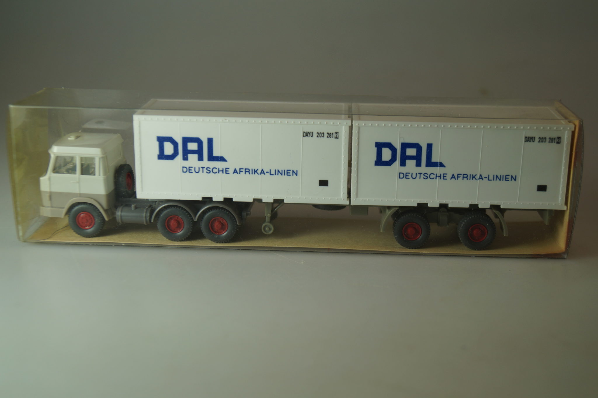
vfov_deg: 25.7
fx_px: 872
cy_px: 199
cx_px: 299
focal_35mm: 52
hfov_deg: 37.9
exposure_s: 1/200
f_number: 5.6
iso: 100
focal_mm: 35
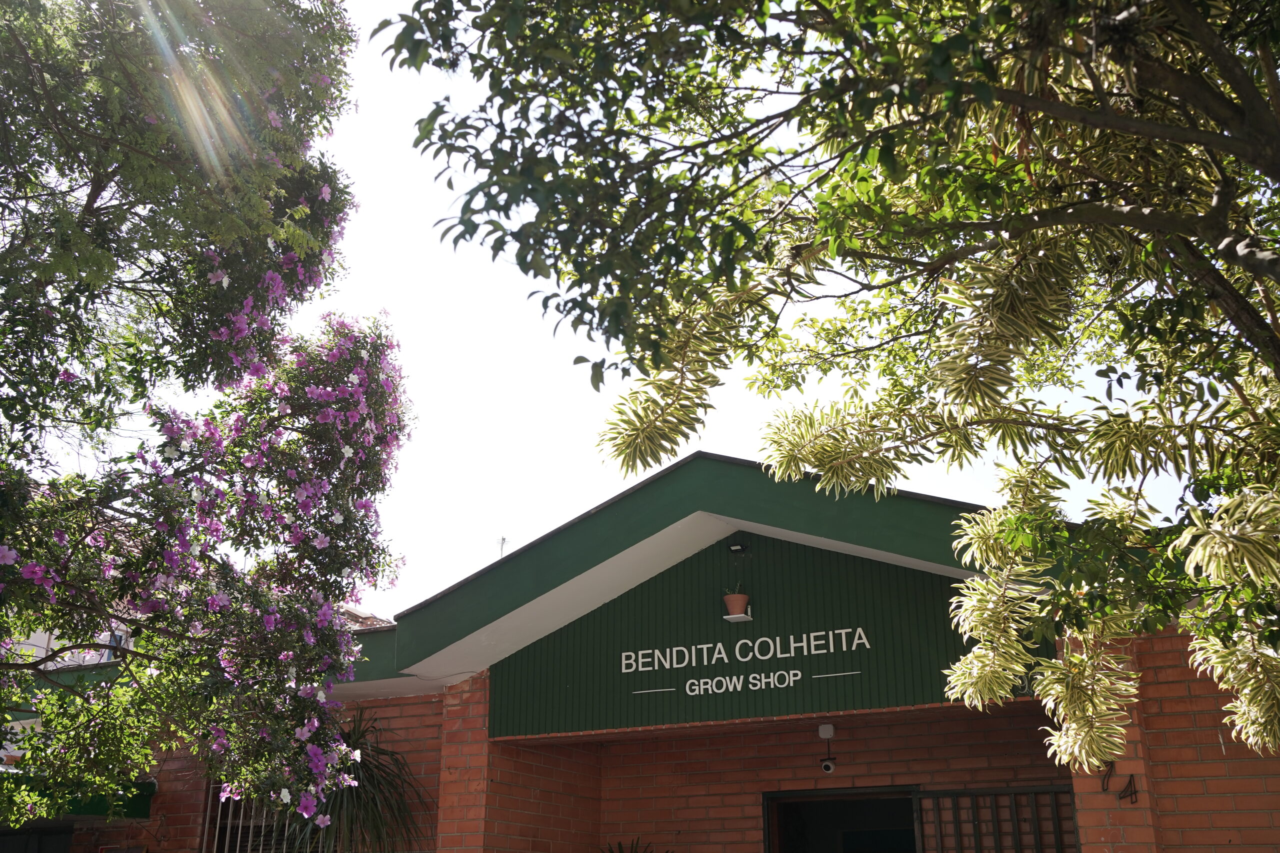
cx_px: 640
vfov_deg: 37.9
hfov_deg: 54.4
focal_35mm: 35
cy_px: 426
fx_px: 1244
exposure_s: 1/320
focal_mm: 35
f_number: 6.3
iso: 320
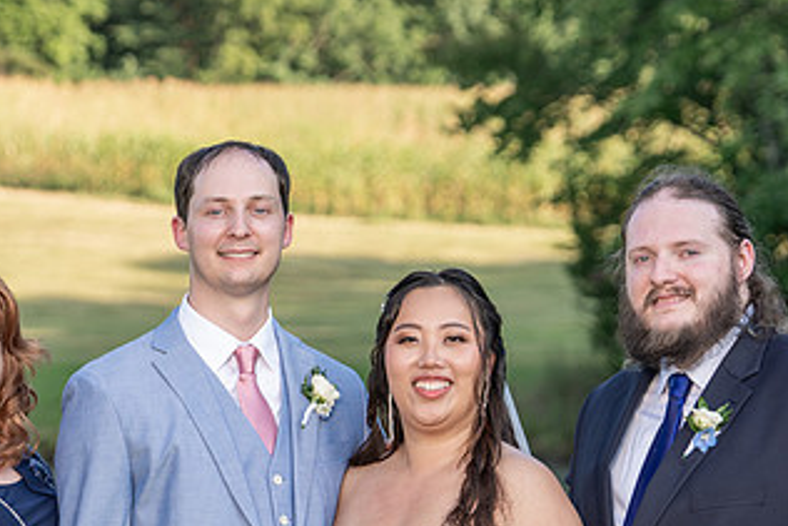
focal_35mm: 173
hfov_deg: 11.9
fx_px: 3788
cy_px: 497
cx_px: 276
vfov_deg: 7.9
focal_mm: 90
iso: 125
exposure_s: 1/200
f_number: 4
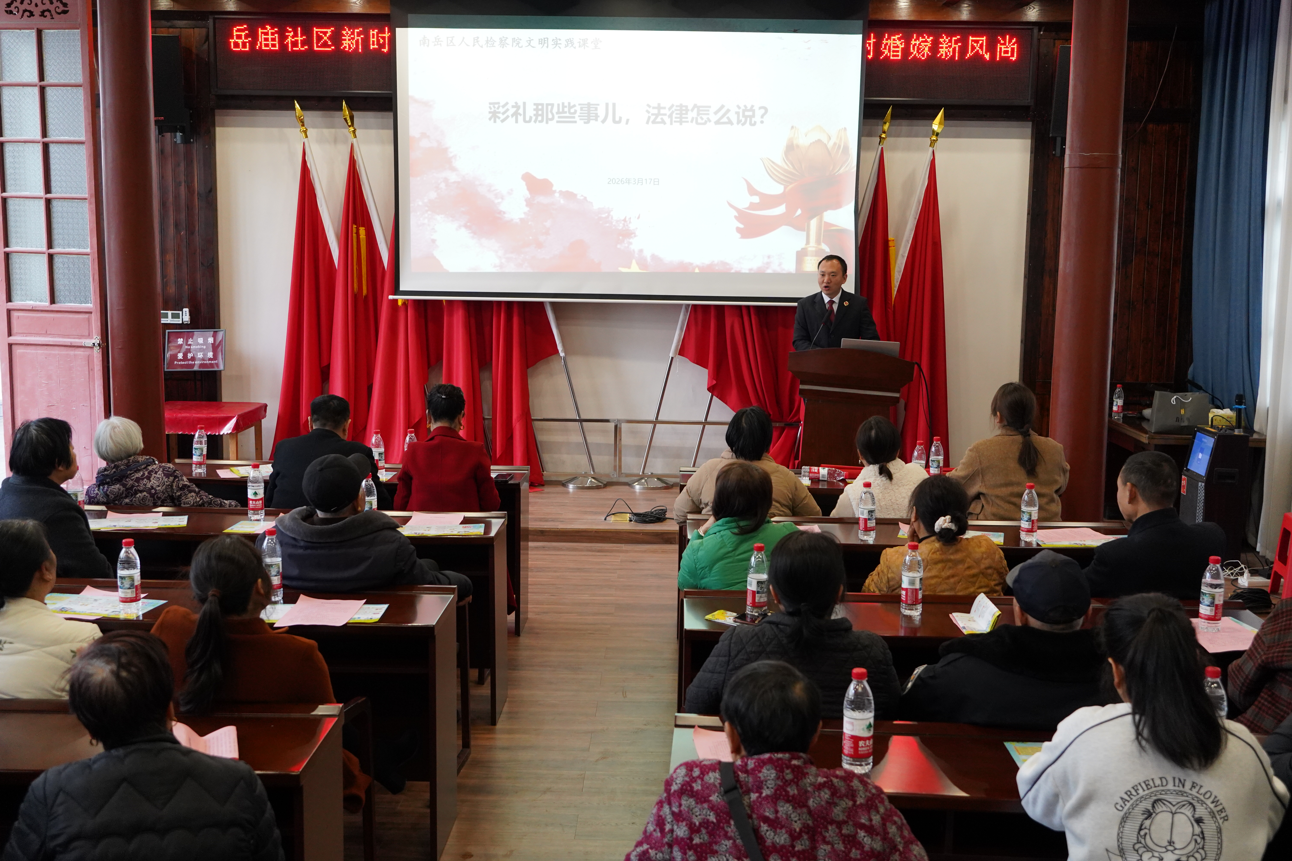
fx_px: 1435
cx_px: 646
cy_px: 430
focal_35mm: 40
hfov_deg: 48.5
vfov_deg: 33.4
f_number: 5
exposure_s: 1/160
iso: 3200
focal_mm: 40
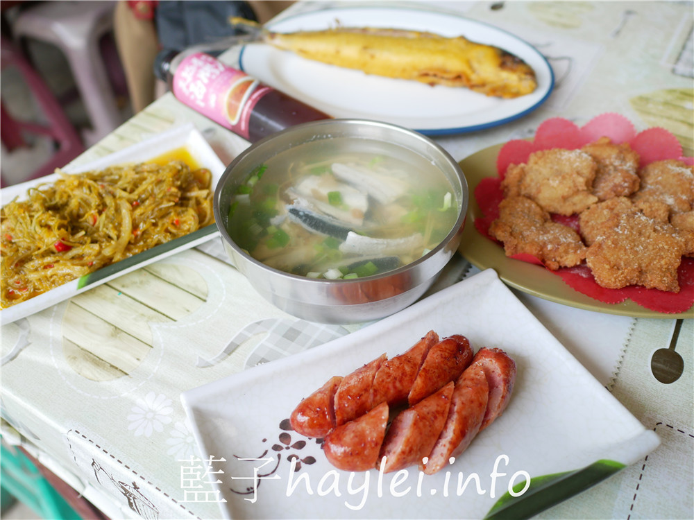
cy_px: 260
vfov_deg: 46.8
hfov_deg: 60.0
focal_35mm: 30
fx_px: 601
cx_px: 347
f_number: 2
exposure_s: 1/125
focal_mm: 15
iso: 200
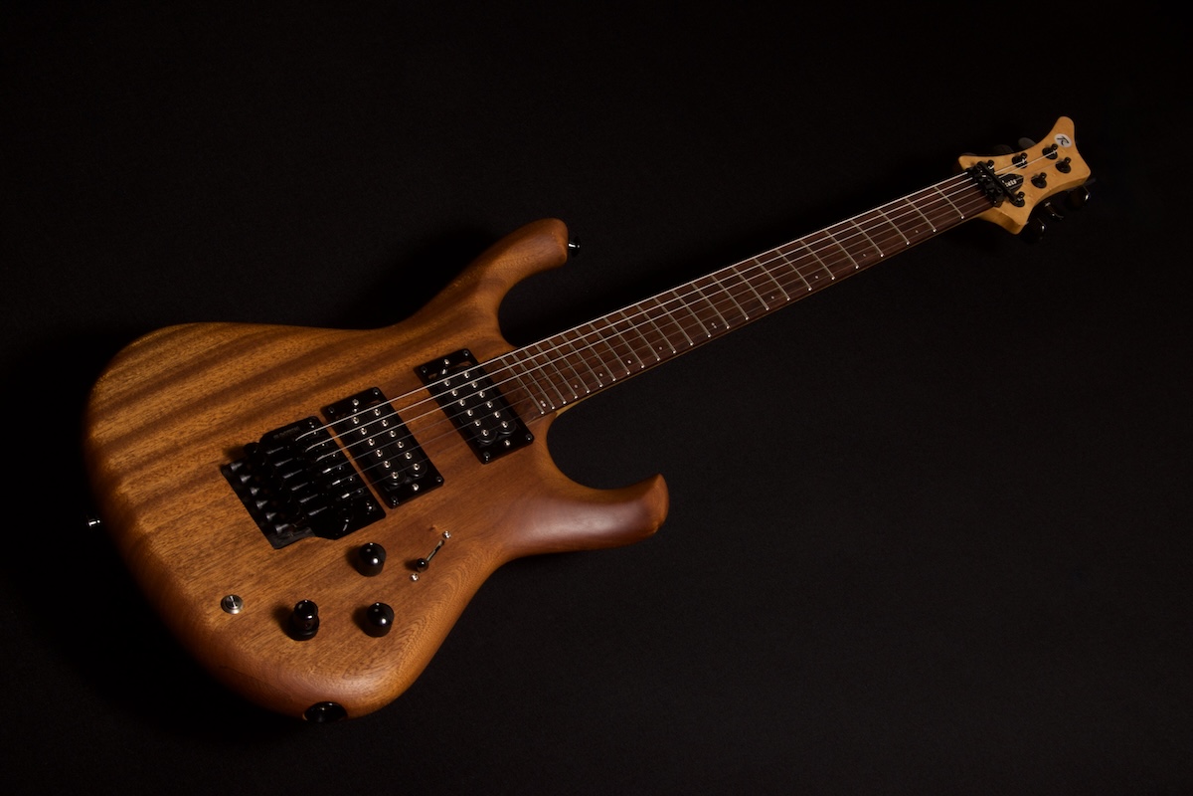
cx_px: 596
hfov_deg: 33.4
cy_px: 398
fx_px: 1988
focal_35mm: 60
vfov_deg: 22.6
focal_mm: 40
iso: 250
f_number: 18
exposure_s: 1/160
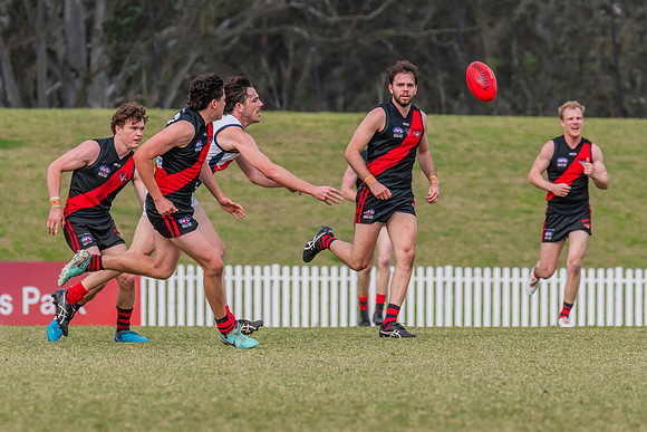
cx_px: 223
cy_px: 239
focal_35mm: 588
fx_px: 10574
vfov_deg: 2.3
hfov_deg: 3.5
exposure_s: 1/1250
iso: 800
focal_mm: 420
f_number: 8
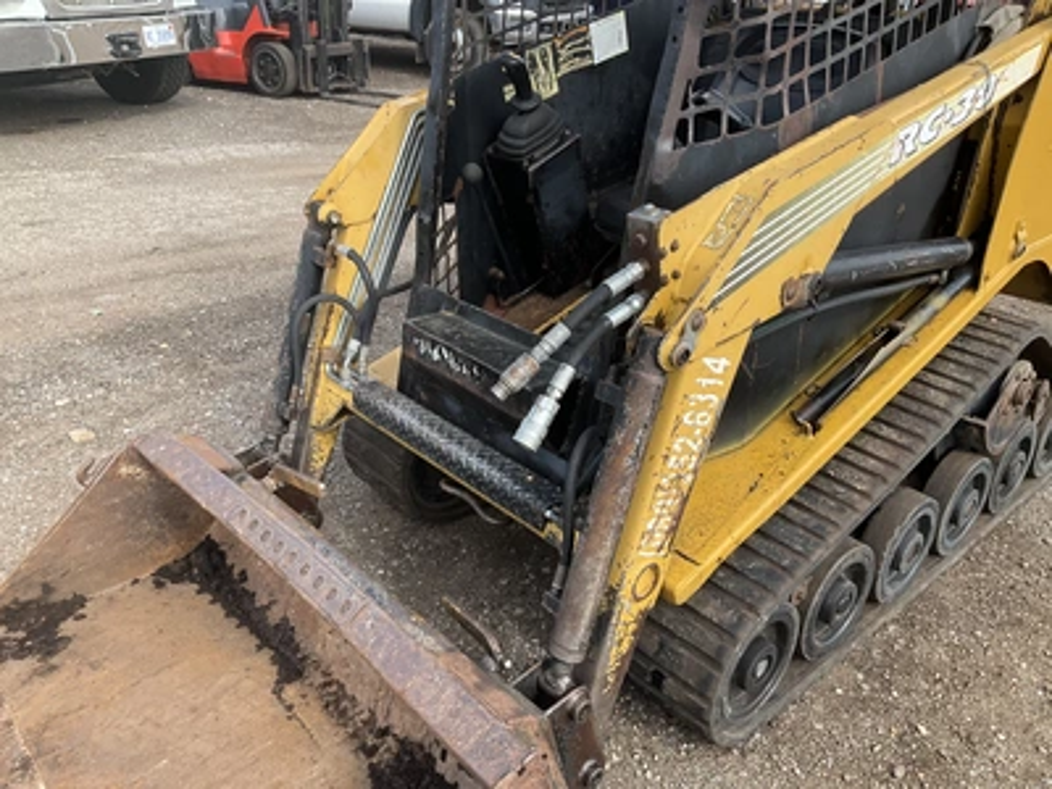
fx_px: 881
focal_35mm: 29
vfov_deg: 48.2
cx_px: 526
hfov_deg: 61.7
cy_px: 394
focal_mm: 3
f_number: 1.8
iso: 25
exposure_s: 1/514
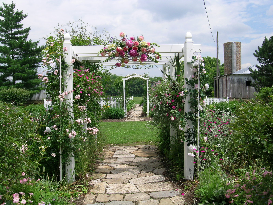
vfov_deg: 22.6
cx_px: 136
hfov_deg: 29.8
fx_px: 513
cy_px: 102
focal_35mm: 65
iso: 50
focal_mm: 6.5
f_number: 6.5
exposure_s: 1/276
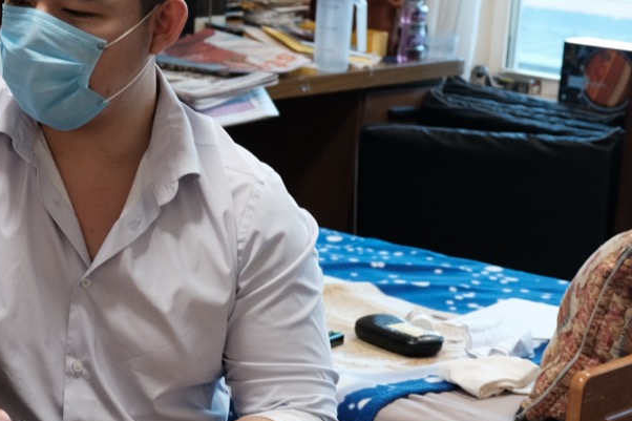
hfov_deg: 19.4
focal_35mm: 101
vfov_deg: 13.5
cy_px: 207
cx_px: -57
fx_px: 1773
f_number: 3.2
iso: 1000
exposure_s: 1/50
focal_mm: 25.4
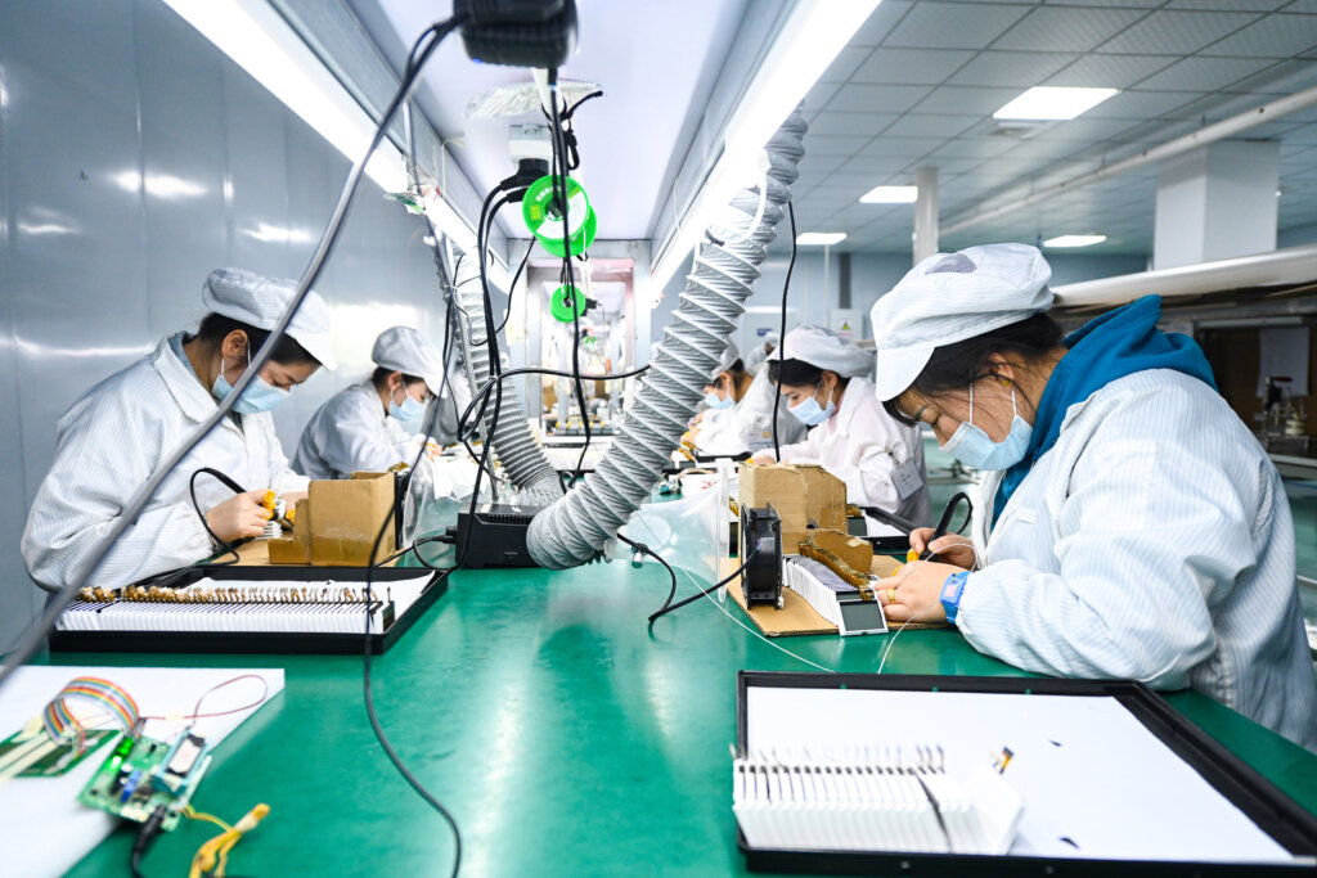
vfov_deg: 53.1
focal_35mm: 24
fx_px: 878
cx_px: 658
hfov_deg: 73.7
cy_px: 439
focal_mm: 24
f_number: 4
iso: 1250
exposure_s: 1/320
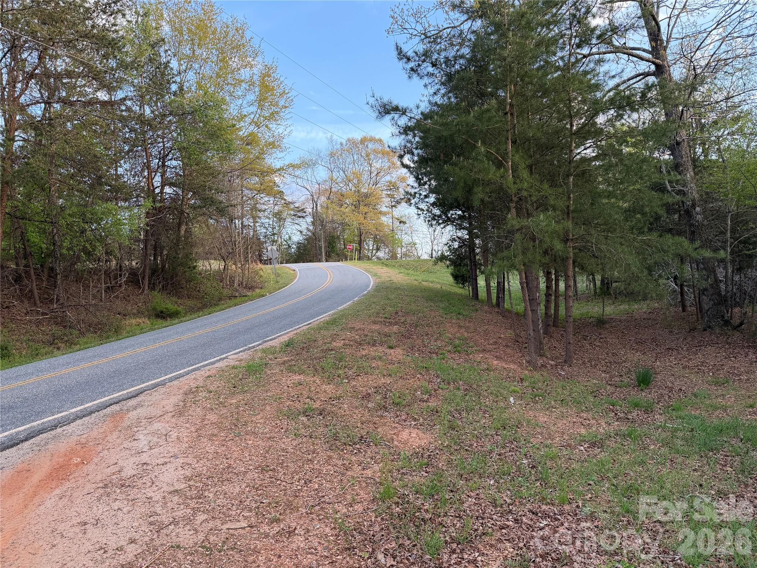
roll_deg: +3.6
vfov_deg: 56.8
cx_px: 378
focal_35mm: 24
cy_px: 284
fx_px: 525
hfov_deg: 71.6
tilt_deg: +1.6
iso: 100
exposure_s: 1/448
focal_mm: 6.76
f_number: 1.78
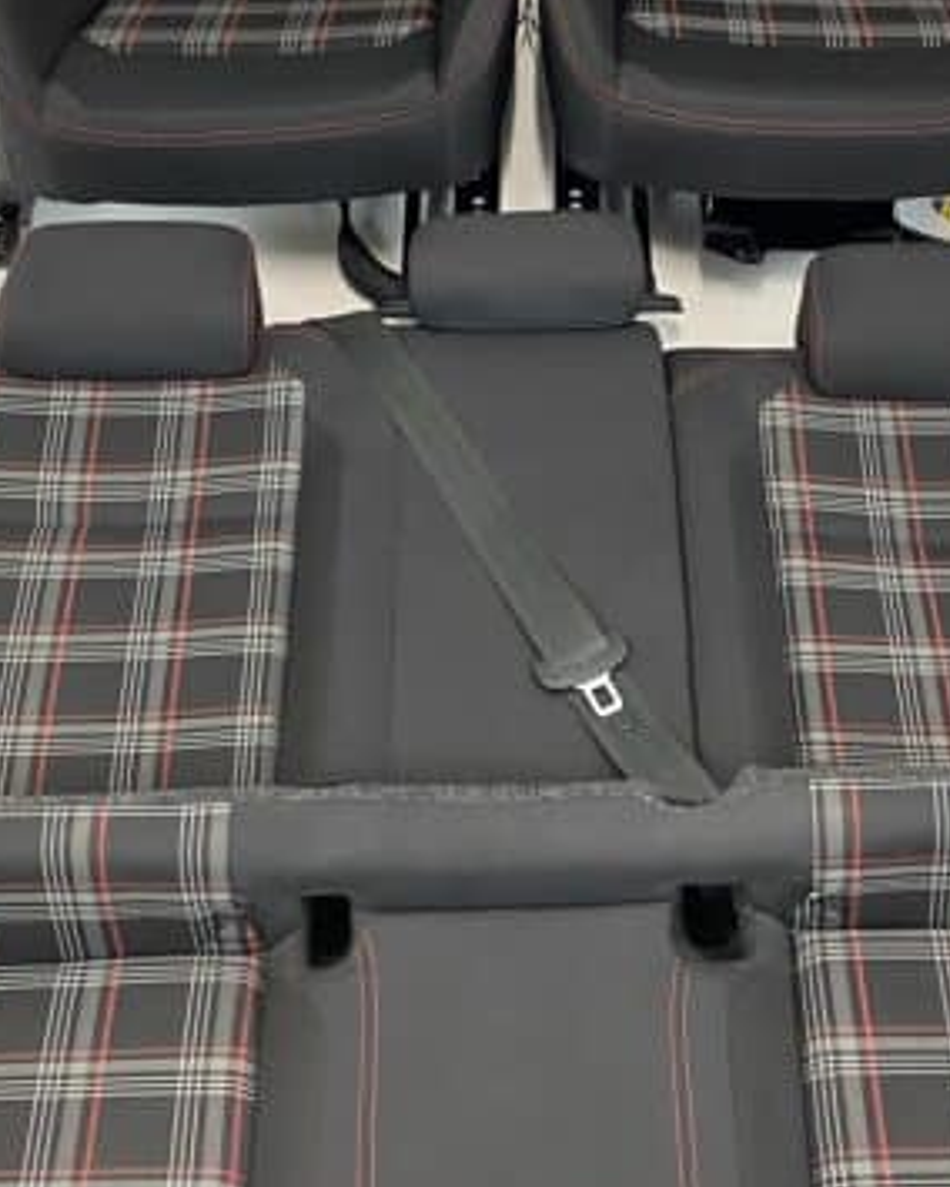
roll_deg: -1.1
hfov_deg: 25.0
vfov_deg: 30.6
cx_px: 515
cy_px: 349
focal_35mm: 61
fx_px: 2144
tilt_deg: -42.8
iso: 80
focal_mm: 4.25
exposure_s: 1/50
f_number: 1.8
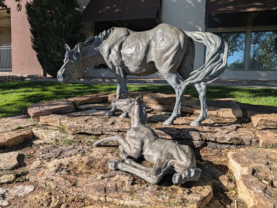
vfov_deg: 56.8
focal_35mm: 24
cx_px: 138
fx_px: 192
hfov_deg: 71.6
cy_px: 104
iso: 24
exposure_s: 1/1049
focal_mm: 6.9
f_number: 1.68
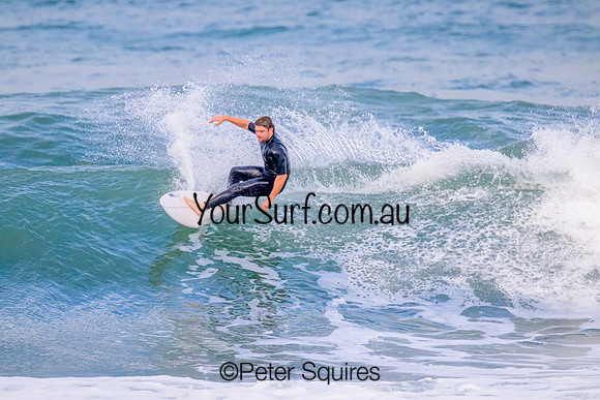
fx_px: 13925
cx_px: 300
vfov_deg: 1.6
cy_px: 200
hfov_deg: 2.5
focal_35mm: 835
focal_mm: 800
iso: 5000
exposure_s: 1/2000
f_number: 11
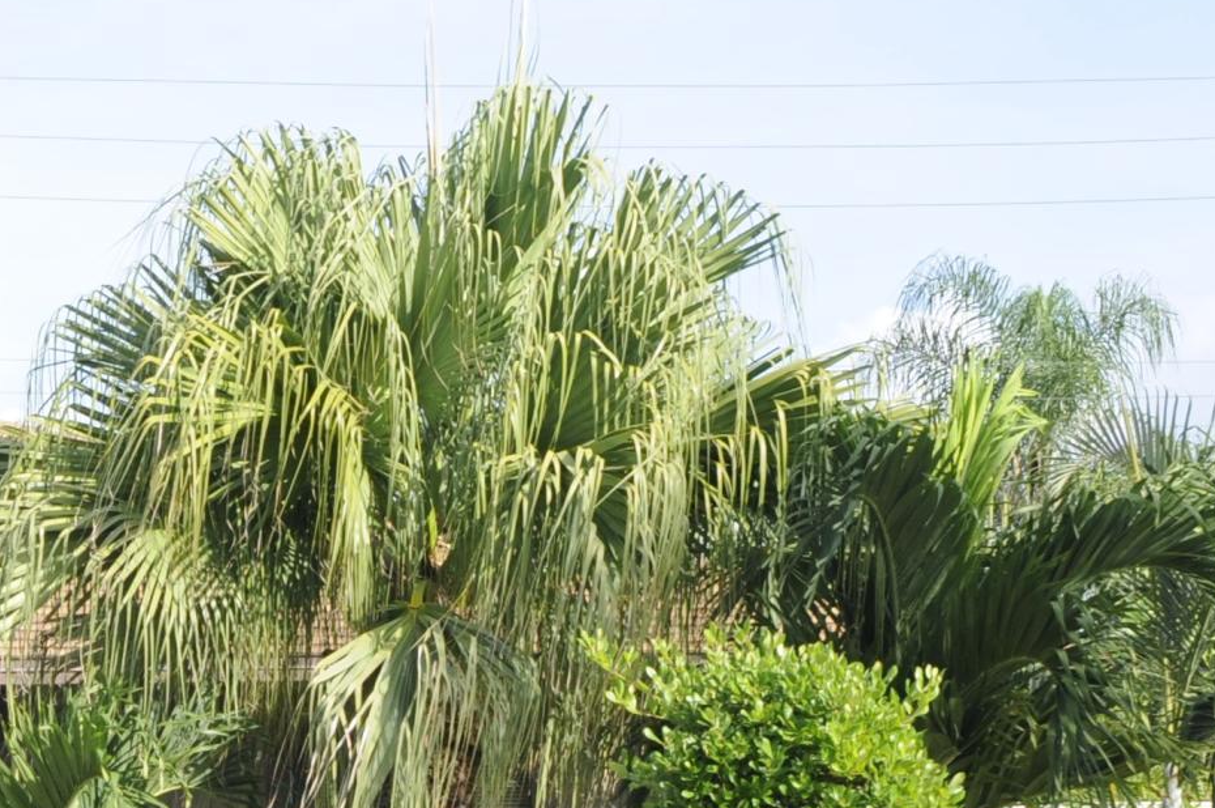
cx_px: -468
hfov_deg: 14.9
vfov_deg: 10.3
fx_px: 4403
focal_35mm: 131
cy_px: 1012
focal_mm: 27
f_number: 8
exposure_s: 1/200
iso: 200
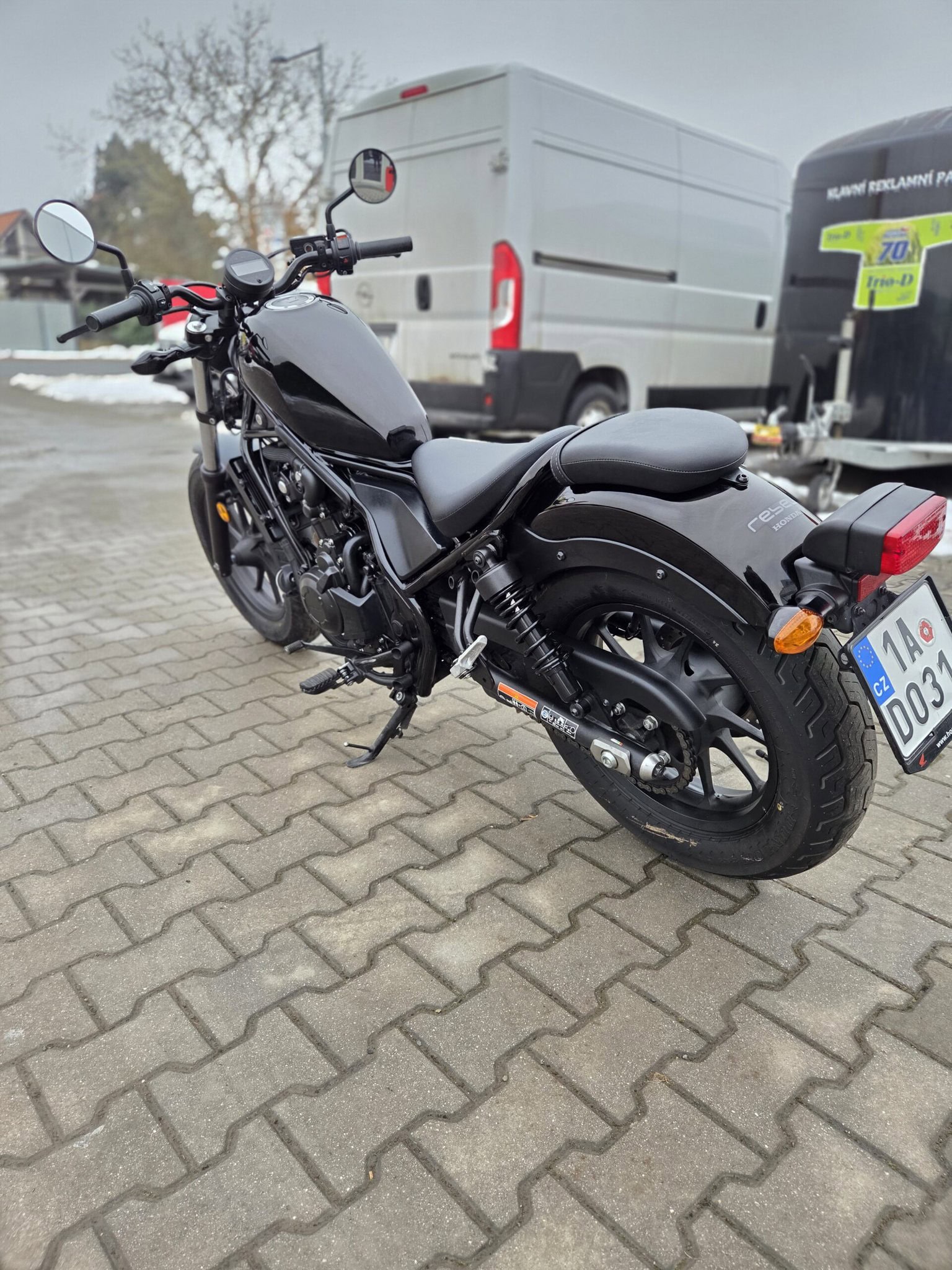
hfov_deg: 58.9
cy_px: 635
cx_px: 476
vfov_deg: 73.9
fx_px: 843
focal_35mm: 23
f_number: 1.8
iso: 125
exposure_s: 1/180
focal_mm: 5.4
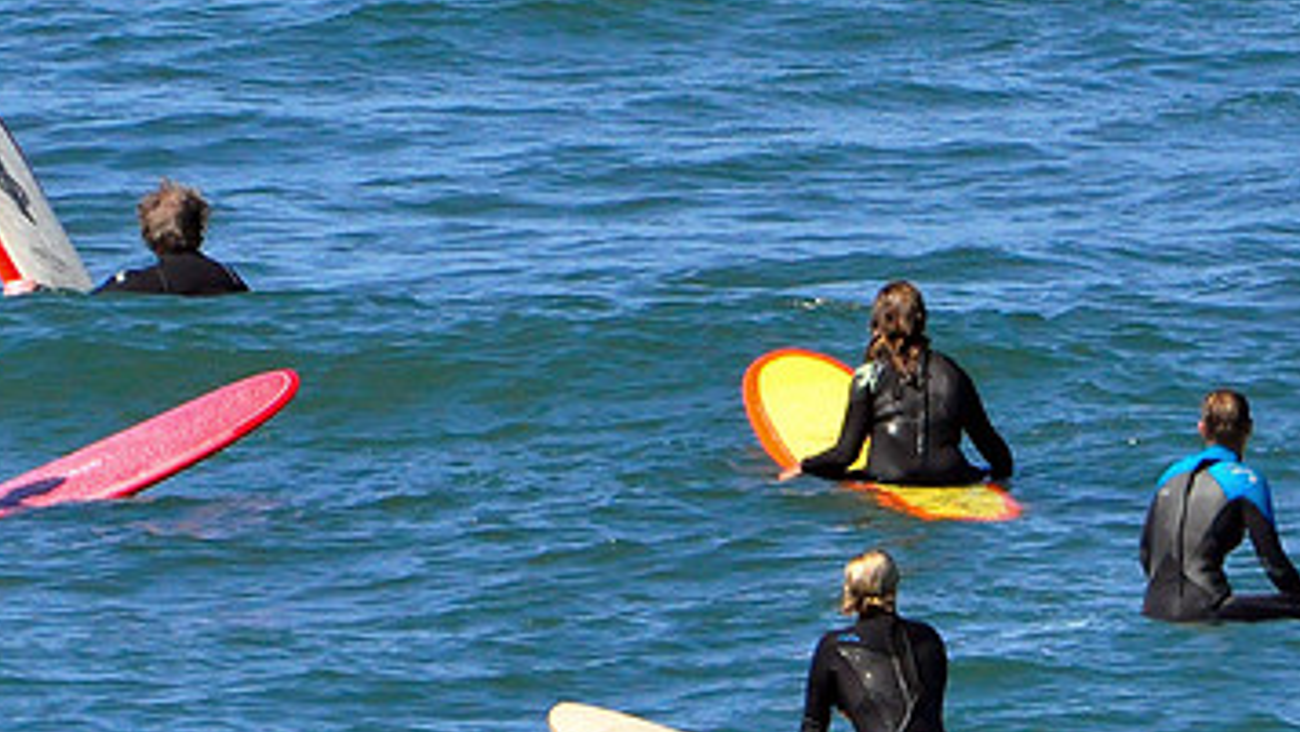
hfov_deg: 1.5
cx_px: 681
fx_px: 48373
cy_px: 499
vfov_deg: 0.9
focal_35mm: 1403
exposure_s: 1/1600
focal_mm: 550
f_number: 11
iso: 1250
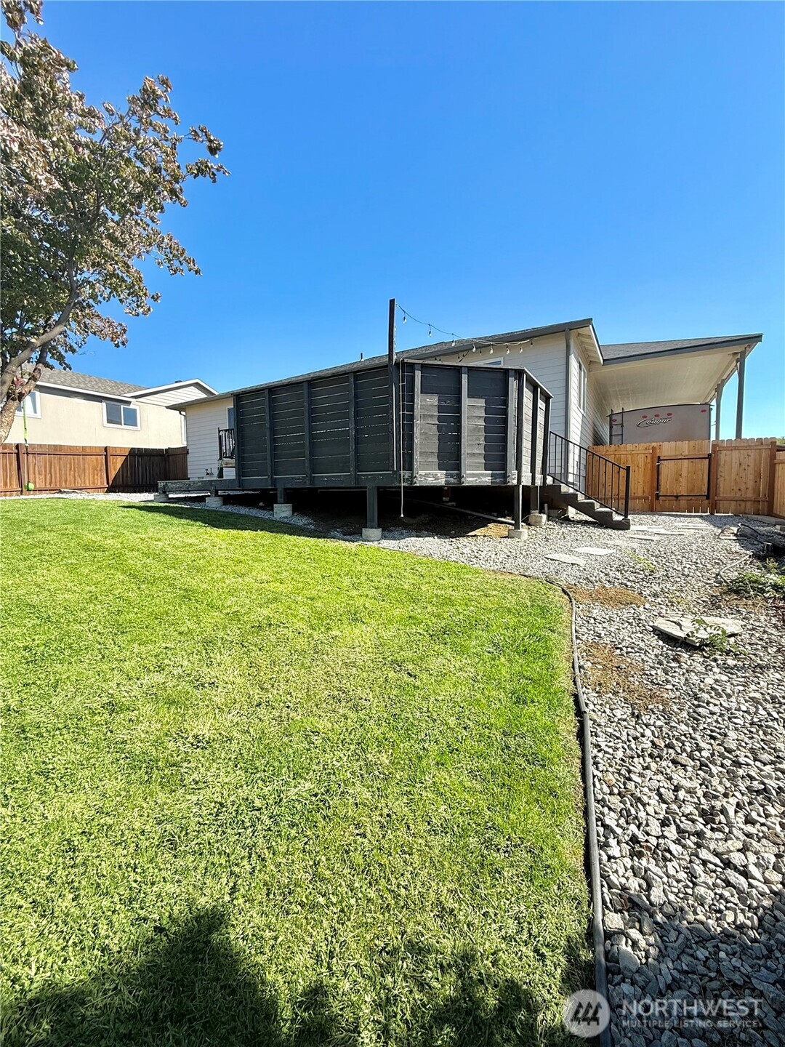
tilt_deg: -2.6
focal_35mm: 14
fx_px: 423
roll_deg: +0.9
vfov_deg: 102.1
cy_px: 524
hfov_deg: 85.7
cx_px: 392
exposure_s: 1/901
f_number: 2.2
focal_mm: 2.22
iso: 50
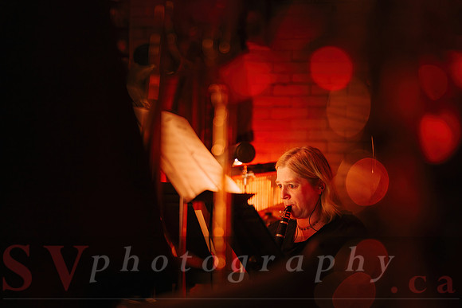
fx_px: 1515
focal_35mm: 118
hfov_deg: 17.3
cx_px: 231
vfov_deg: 11.6
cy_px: 154
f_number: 2.8
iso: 1000
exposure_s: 1/80
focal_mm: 118
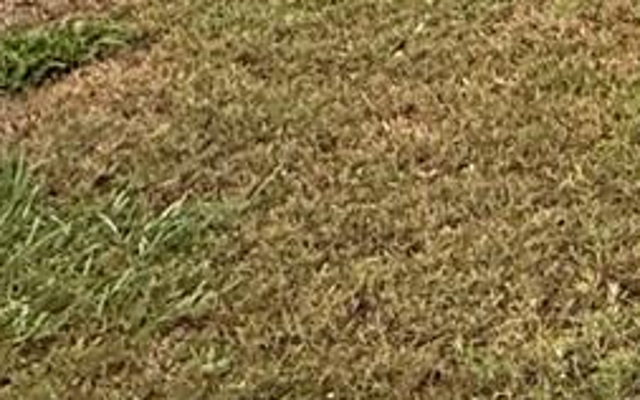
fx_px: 1639
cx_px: 1363
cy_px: -729
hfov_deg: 15.9
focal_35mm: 94
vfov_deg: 10.6
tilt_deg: -1.4
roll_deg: +0.9
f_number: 2.2
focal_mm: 2.22
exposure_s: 1/110
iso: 50
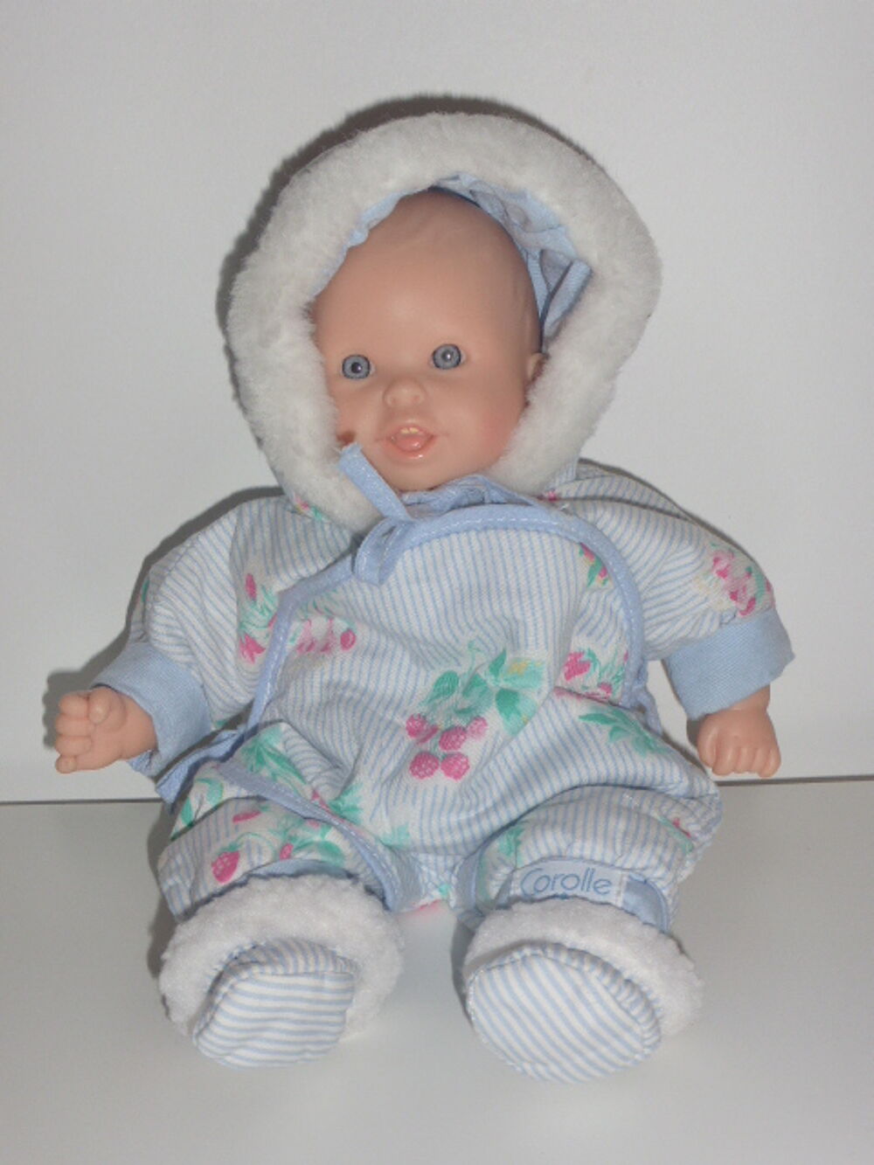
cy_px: 582
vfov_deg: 38.9
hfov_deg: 29.7
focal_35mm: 49
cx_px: 437
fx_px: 1649
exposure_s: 1/60
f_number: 4.2
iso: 160
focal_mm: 8.5
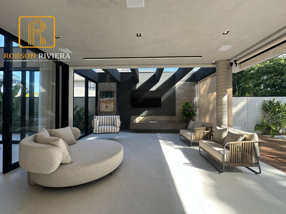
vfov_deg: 85.7
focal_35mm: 14
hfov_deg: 102.1
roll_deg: +0.3
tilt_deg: +1.7
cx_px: 143
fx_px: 116
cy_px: 107
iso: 40
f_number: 2.2
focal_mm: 2.22
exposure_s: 1/137
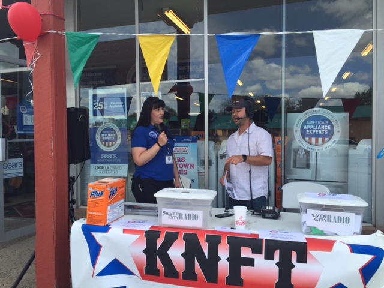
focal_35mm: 29
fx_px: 322
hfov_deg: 61.7
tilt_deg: -1.6
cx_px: 192
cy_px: 144
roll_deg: +1.0
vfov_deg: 48.2
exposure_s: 1/608
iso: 32
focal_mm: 4.15
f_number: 2.2
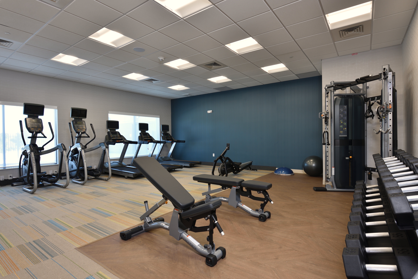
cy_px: 140
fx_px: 209
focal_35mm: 18
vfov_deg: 67.4
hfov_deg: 90.0
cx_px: 209
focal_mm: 18
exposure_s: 1/8
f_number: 8
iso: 100
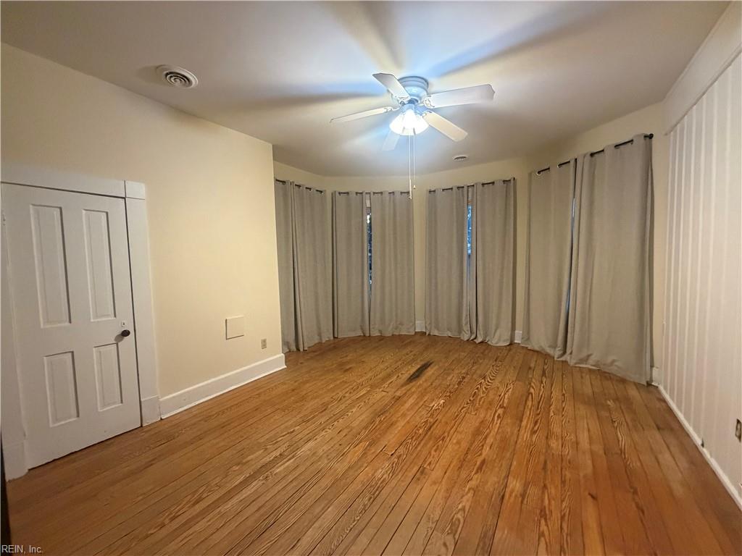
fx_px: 300
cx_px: 371
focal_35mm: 14
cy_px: 278
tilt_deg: -3.1
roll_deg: +1.2
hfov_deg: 102.1
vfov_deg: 85.7
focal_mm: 2.22
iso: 640
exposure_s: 1/60
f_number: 2.2
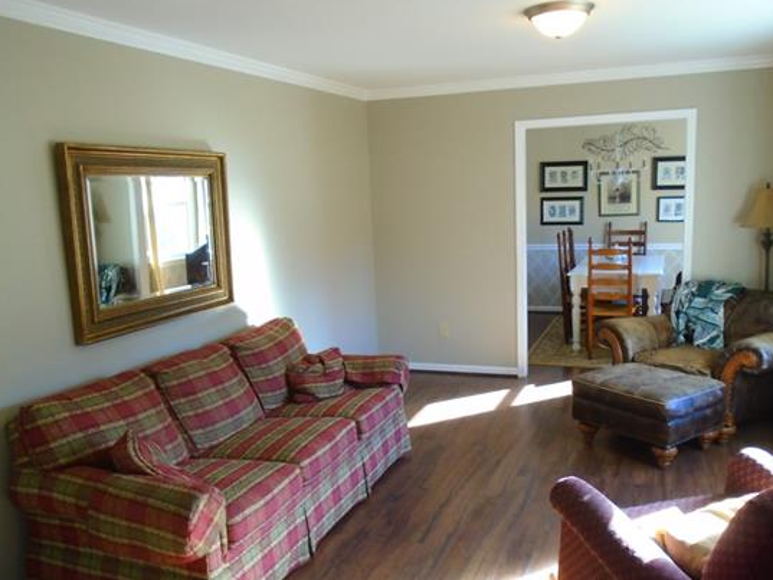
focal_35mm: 31
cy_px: 315
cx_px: 402
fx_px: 692
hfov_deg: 58.3
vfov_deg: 45.4
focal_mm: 4.6
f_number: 3.2
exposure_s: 1/30
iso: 160
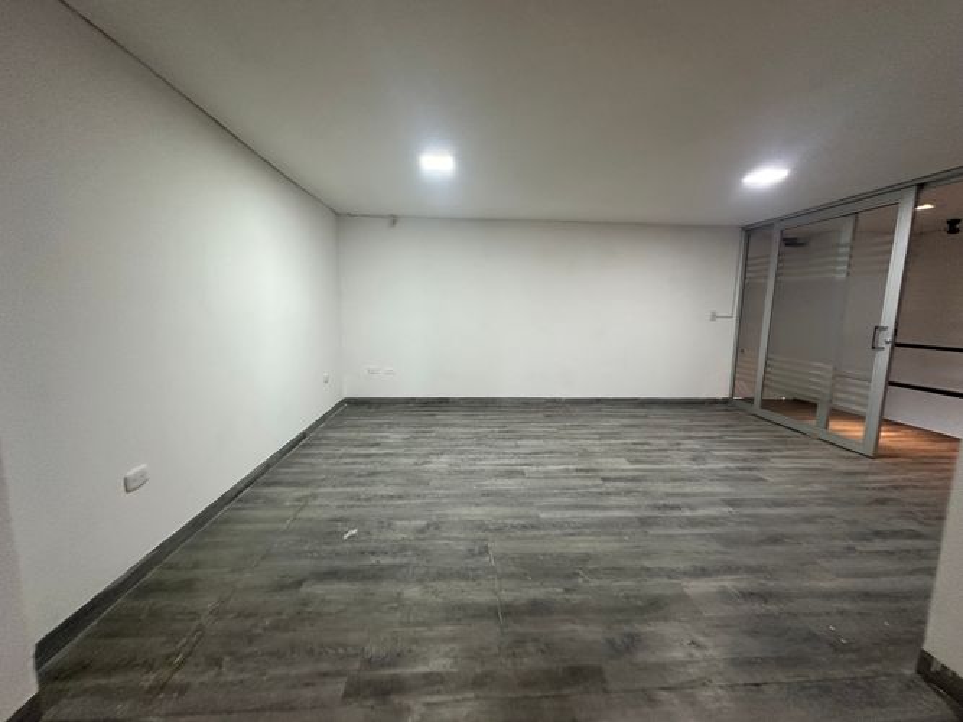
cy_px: 361
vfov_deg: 85.7
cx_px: 482
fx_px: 389
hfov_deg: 102.1
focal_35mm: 14
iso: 200
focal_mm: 2.22
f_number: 2.2
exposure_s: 1/60
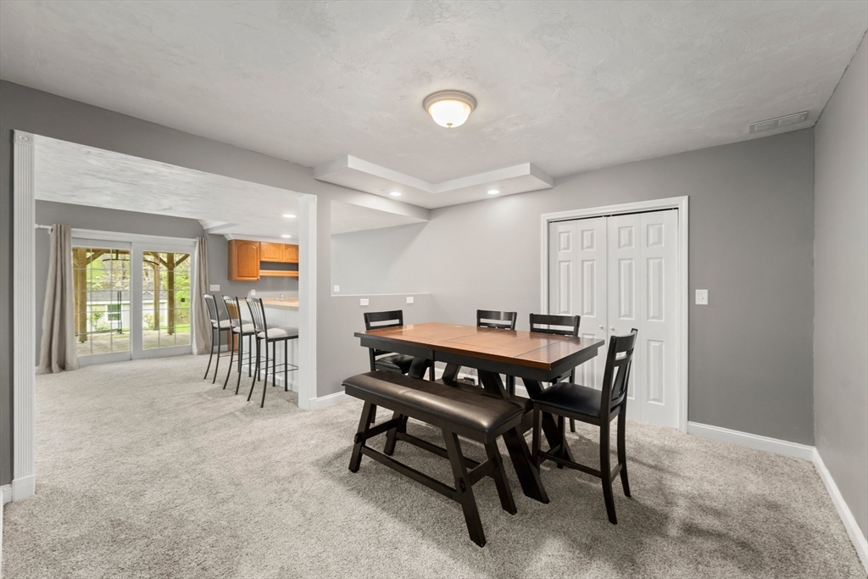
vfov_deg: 81.2
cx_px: 434
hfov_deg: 104.2
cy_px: 290
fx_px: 338
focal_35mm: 14
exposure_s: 1.3
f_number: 7.1
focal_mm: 14
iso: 250
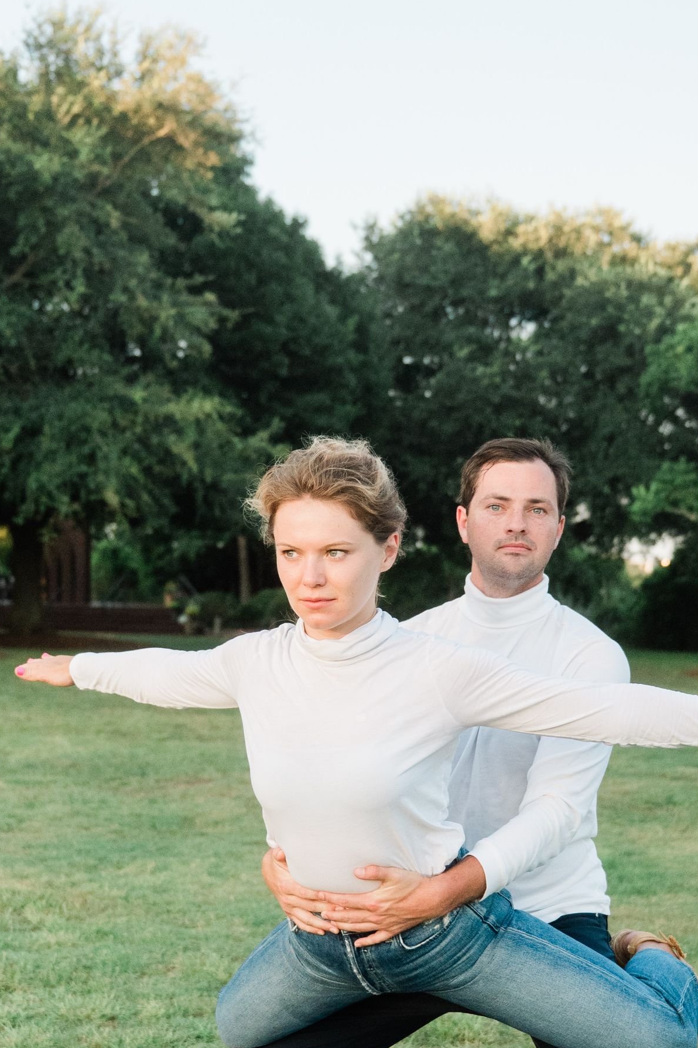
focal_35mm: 65
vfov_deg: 30.6
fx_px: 1890
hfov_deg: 20.9
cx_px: 368
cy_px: 746
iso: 1600
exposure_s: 1/6400
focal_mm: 31
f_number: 2.8
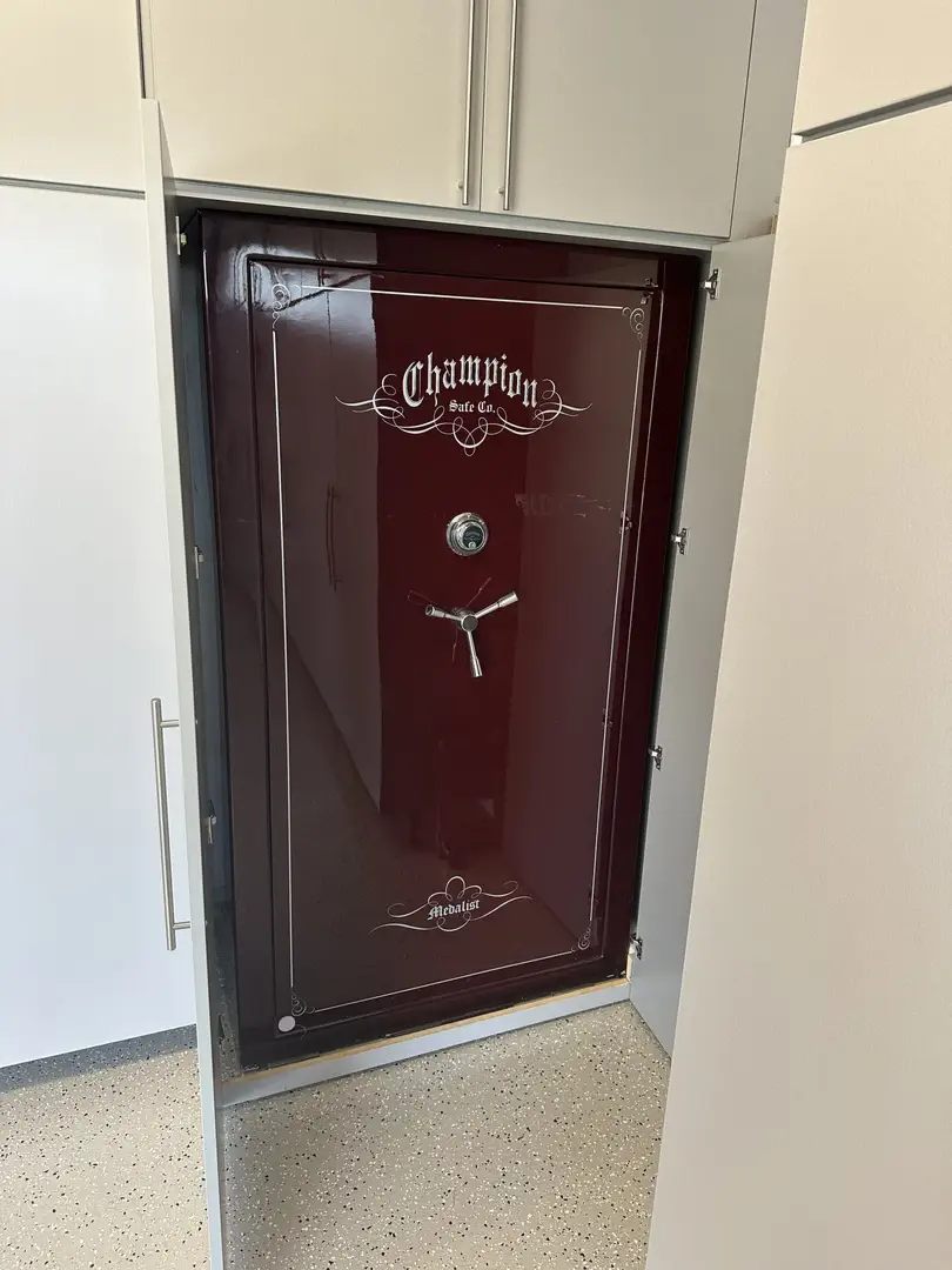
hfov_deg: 56.8
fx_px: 880
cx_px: 476
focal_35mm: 24
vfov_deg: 71.6
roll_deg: -0.9
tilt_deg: -19.5
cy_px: 635
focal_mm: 6.86
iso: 200
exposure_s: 1/120
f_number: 1.78
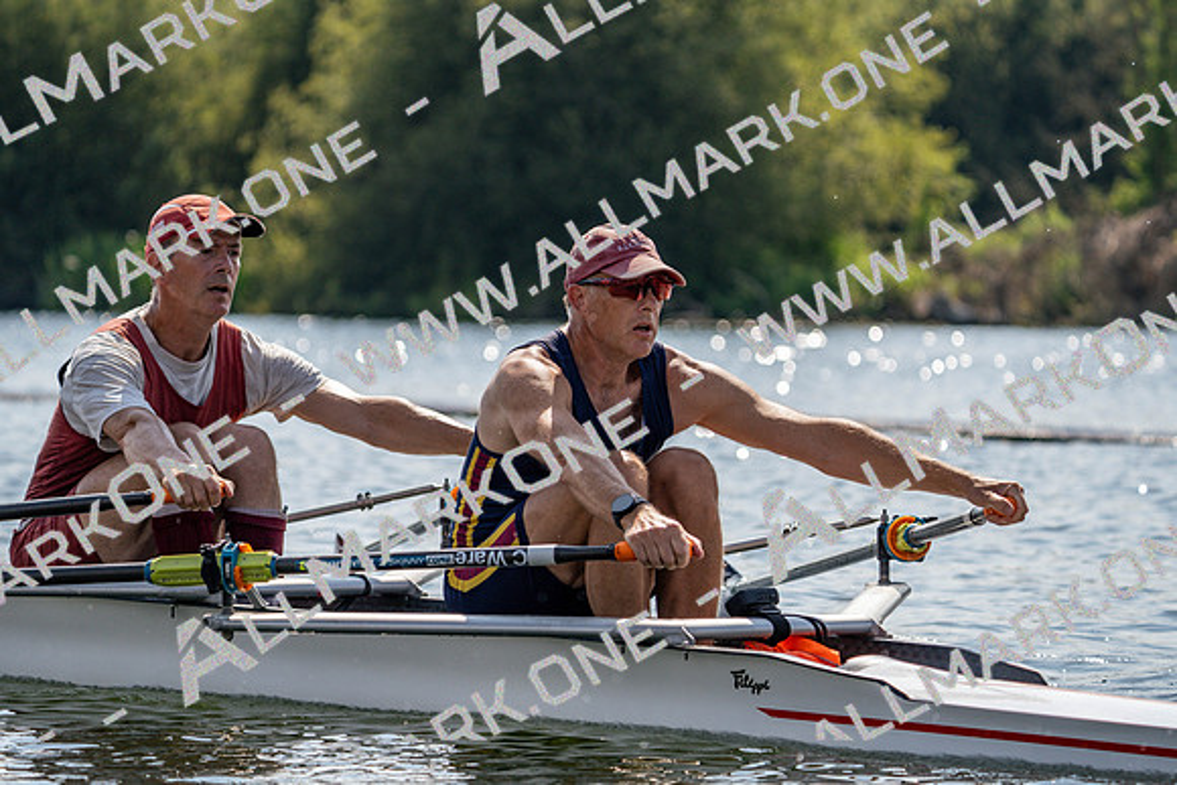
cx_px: 588
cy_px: 392
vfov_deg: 6.9
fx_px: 6540
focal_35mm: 200
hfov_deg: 10.3
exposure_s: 1/1600
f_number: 5.6
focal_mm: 200
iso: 200
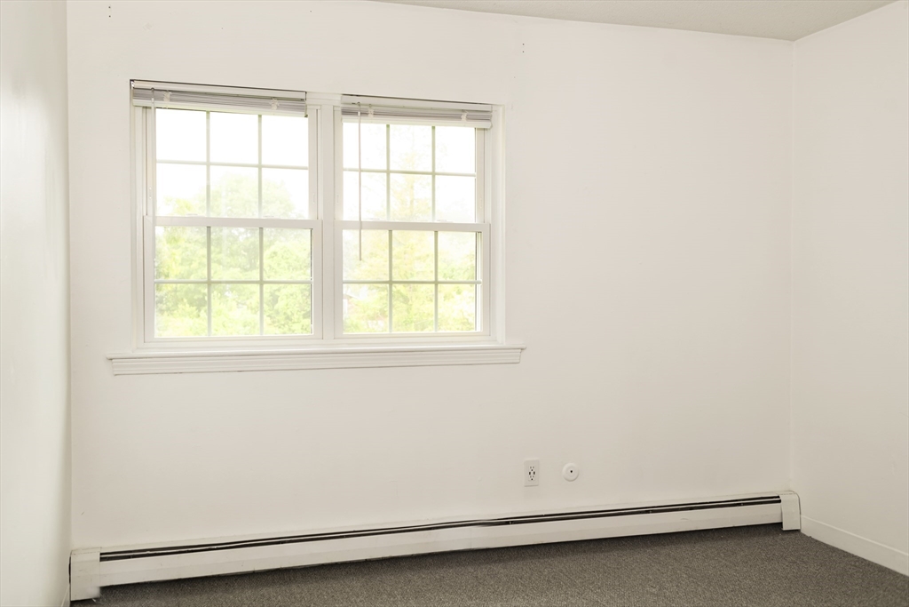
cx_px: 454
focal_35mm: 35
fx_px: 884
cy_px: 304
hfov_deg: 54.4
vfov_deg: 37.9
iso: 400
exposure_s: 1/45
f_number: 4.8
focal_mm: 35
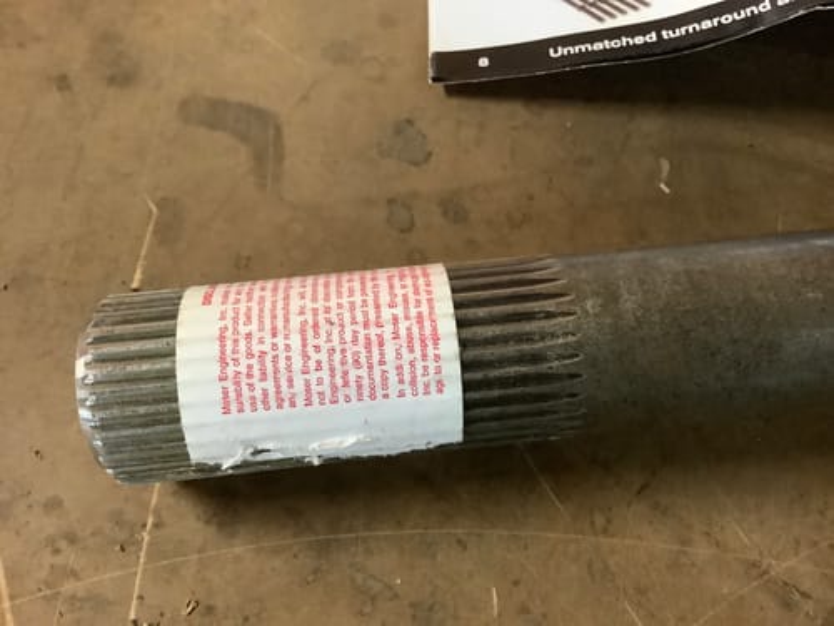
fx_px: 747
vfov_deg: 45.4
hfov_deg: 58.4
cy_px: 313
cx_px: 417
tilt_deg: -64.1
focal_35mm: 31
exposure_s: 1/25
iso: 640
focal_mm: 3.3
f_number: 2.4
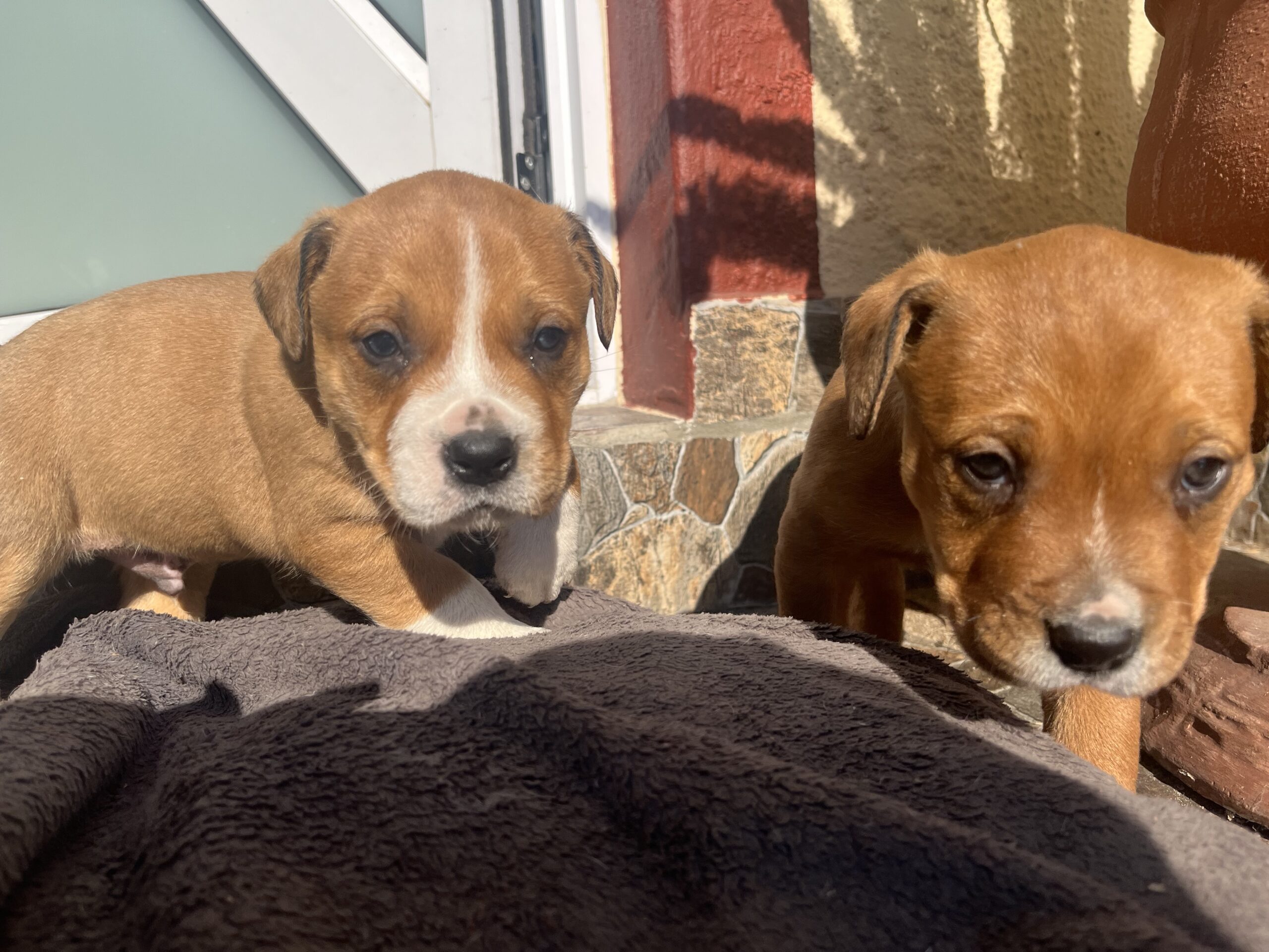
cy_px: 476
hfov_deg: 67.3
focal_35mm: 26
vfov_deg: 53.1
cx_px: 634
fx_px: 953
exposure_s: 1/2268
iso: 50
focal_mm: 5.1
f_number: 1.6
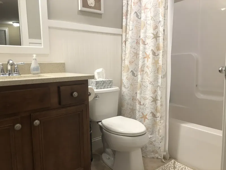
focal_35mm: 28
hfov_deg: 63.4
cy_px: 85
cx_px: 113
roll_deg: +0.7
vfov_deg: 49.7
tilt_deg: -6.7
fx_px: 183
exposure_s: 1/24
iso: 40
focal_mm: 4
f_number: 1.8
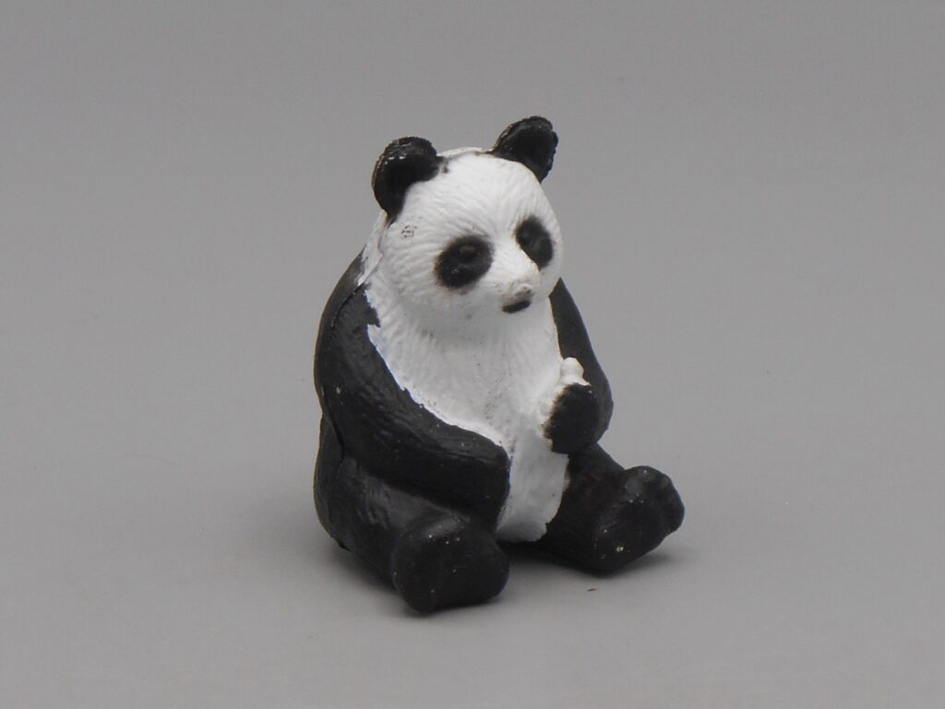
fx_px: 2866
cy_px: 354
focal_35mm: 105
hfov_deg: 18.7
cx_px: 472
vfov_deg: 14.1
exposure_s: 1/80
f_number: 5.1
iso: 80
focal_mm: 18.8
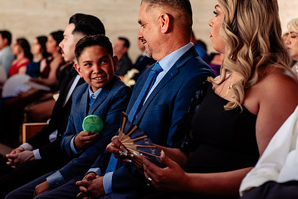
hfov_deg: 21.2
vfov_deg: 14.3
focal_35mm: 96
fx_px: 795
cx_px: 133
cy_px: 82
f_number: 3.2
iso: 800
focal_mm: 70
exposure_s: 1/400
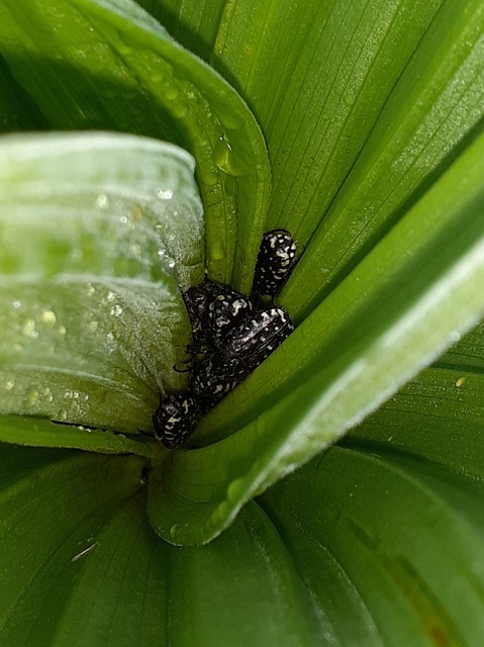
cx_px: 242
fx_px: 504
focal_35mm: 27
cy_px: 324
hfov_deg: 51.3
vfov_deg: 65.4
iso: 40
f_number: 1.9
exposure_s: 1/100
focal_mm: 3.6
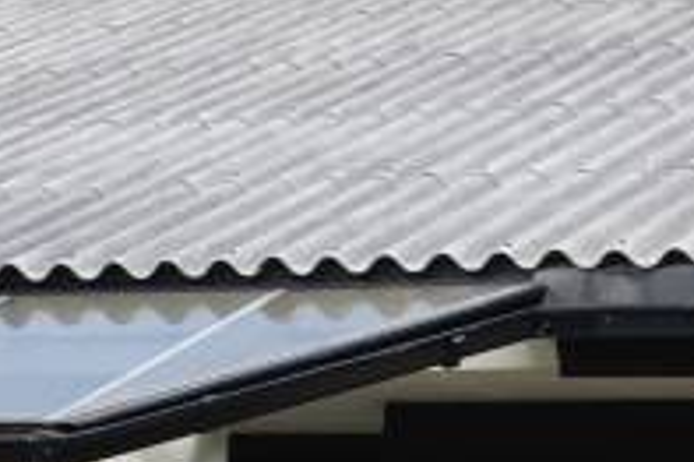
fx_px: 3486
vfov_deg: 7.6
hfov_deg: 11.4
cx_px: 384
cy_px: 81
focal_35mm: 181
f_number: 11
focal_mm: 28
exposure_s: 1/80
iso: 100
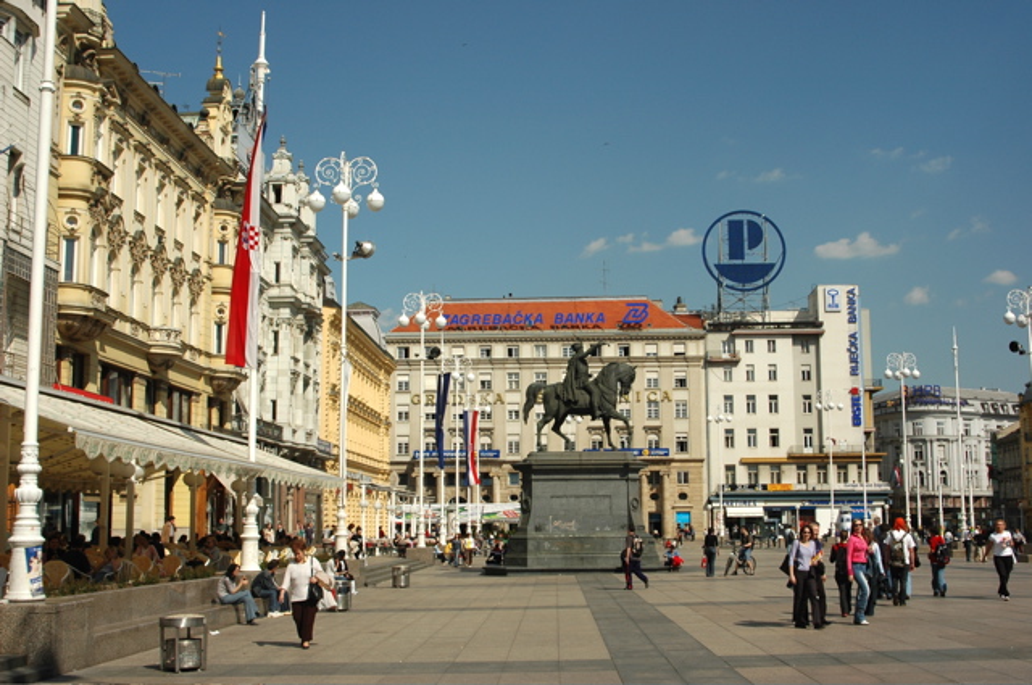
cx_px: 516
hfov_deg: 46.5
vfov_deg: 31.8
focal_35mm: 42
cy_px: 342
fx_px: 1202
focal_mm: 28
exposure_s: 1/400
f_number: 10
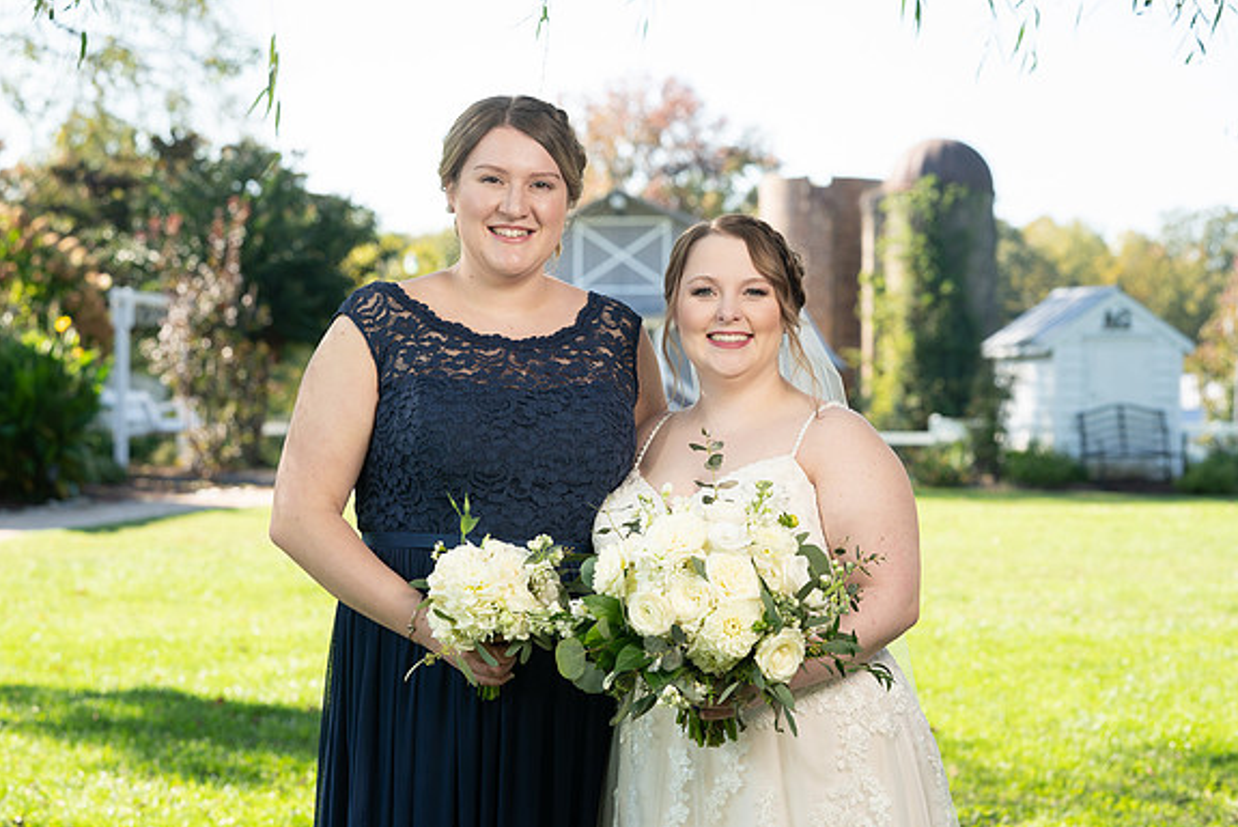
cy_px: 386
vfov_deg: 14.6
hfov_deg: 21.7
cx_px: 620
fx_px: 3234
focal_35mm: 94
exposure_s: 1/200
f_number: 5.6
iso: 200
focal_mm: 84
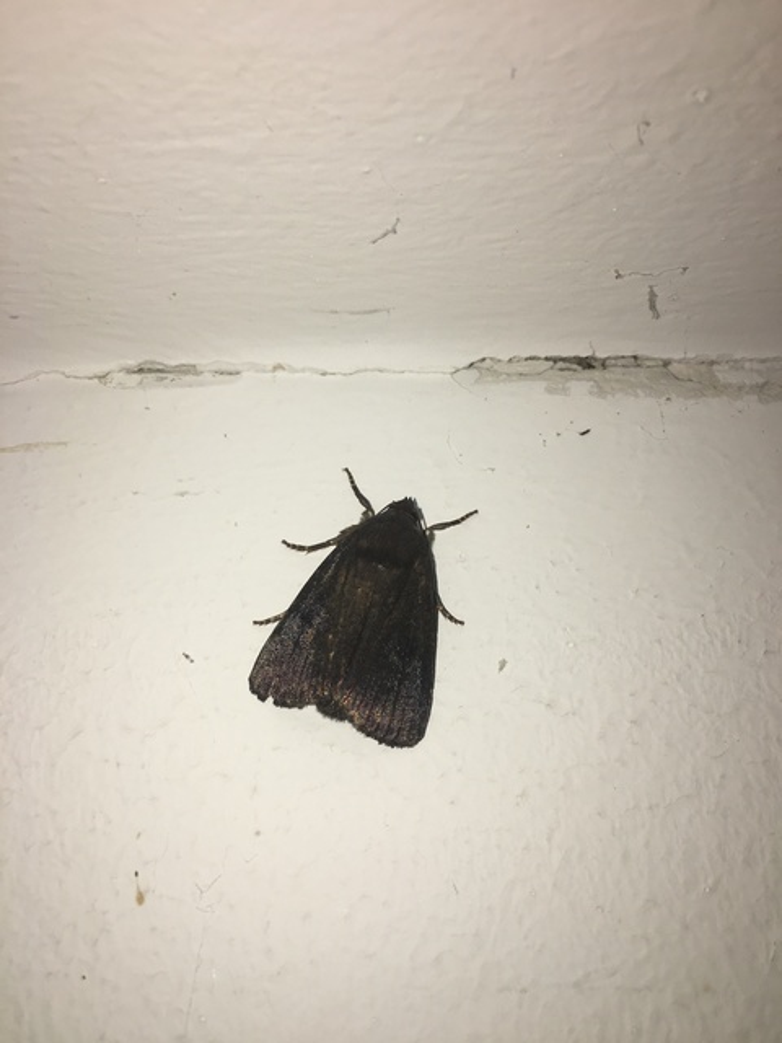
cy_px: 522
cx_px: 391
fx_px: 874
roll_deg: +1.5
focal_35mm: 29
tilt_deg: +25.6
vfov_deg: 61.7
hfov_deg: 48.2
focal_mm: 4.15
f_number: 2.2
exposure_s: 1/827
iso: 25
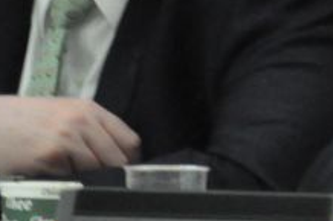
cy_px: -119
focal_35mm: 2638
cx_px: 107
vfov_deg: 0.5
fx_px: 24382
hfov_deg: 0.8
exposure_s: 1/80
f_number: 6.3
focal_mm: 300
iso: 3200
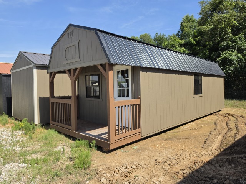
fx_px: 163
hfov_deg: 73.9
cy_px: 92
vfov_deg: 58.9
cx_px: 123
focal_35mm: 23
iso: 64
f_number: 1.4
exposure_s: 1/4331
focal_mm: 6.5
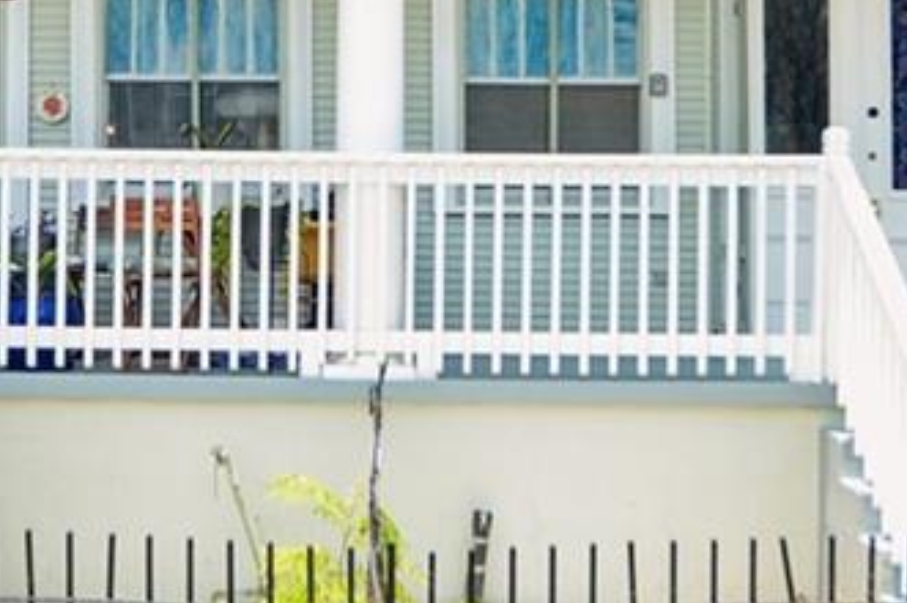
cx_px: 351
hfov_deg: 30.9
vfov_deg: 19.6
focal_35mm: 65
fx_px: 1636
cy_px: -127
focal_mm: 21
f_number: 7.1
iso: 800
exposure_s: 1/1000
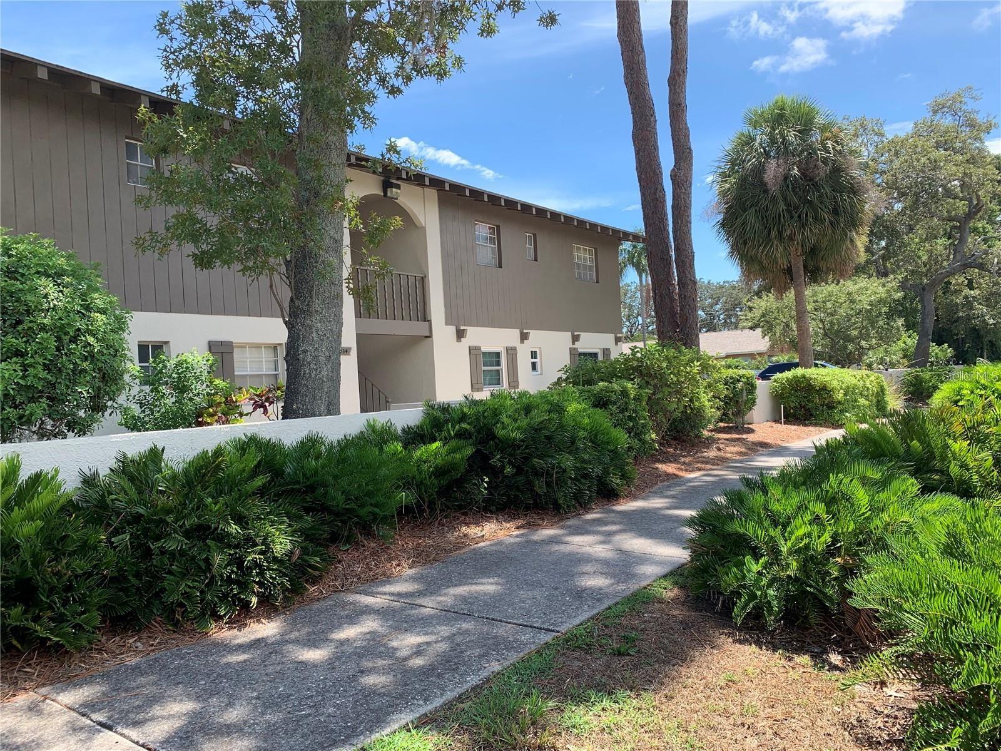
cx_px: 500
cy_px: 376
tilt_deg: -0.6
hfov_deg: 67.3
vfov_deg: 53.1
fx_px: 752
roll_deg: +4.3
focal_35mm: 26
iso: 25
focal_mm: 4.25
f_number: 1.8
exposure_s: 1/754
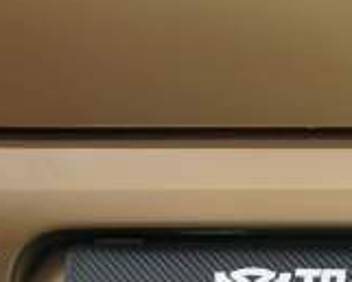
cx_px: 584
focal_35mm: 761
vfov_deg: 2.0
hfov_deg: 2.5
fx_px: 7933
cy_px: 416
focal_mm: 85
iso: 160
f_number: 5.6
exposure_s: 1/160
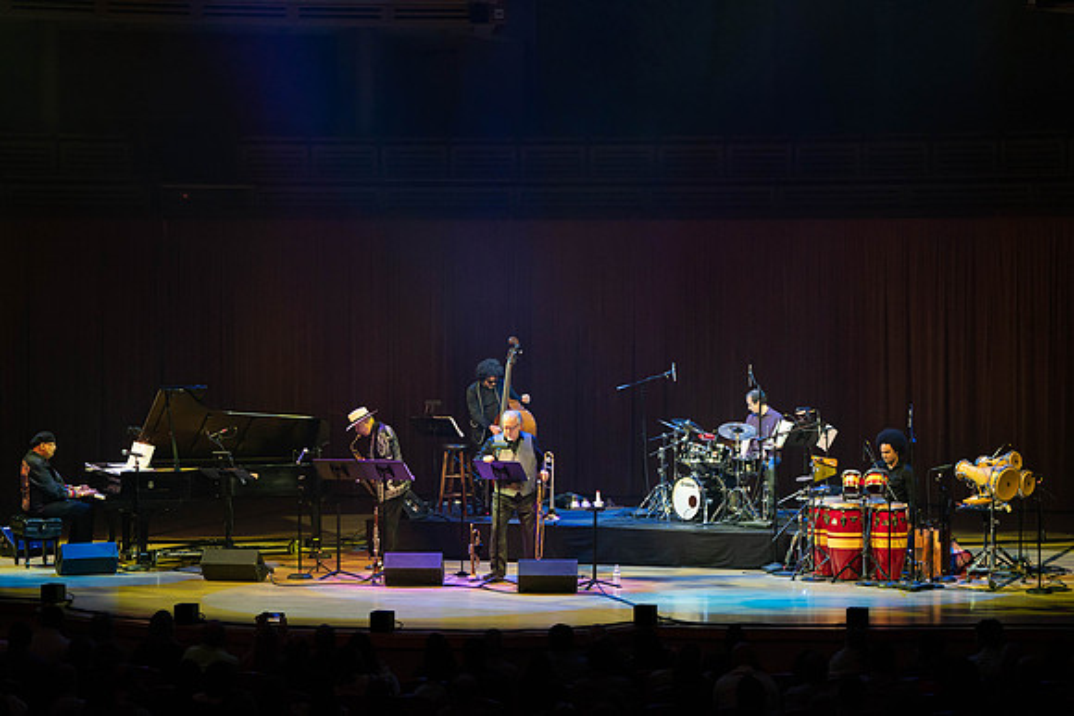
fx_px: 2984
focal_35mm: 100
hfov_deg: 20.4
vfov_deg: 13.7
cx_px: 537
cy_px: 358
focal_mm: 100
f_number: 5.6
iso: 2500
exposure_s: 1/160
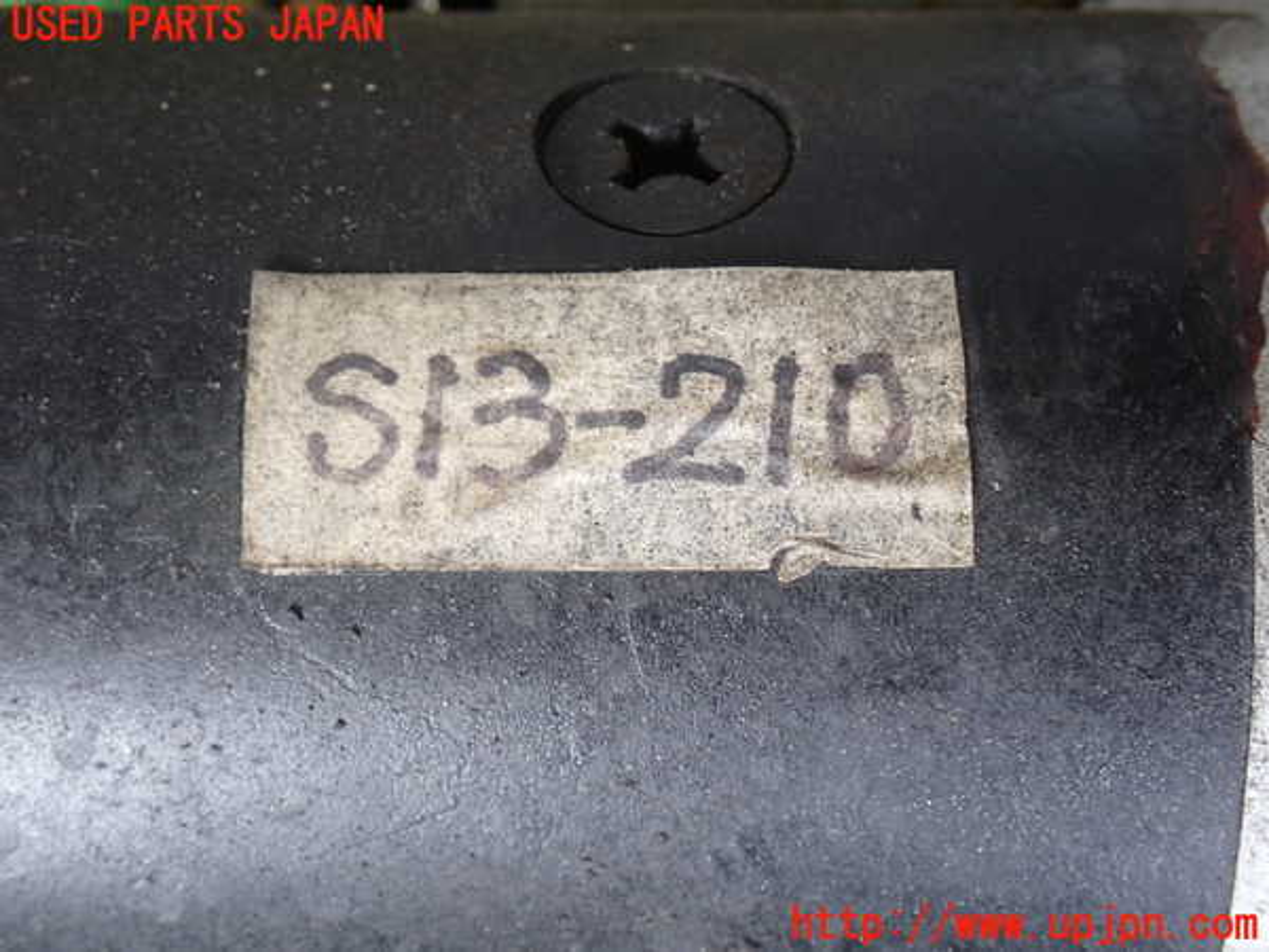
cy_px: 476
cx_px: 634
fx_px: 2126
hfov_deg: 33.2
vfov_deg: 25.2
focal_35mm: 58
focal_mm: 10.35
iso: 200
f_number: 3.5
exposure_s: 1/60
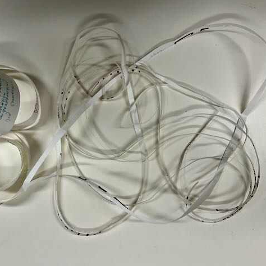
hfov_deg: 52.3
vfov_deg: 52.5
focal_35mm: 31
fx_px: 270
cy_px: 132
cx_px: 111
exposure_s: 1/150
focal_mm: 5.7
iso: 50
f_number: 1.5
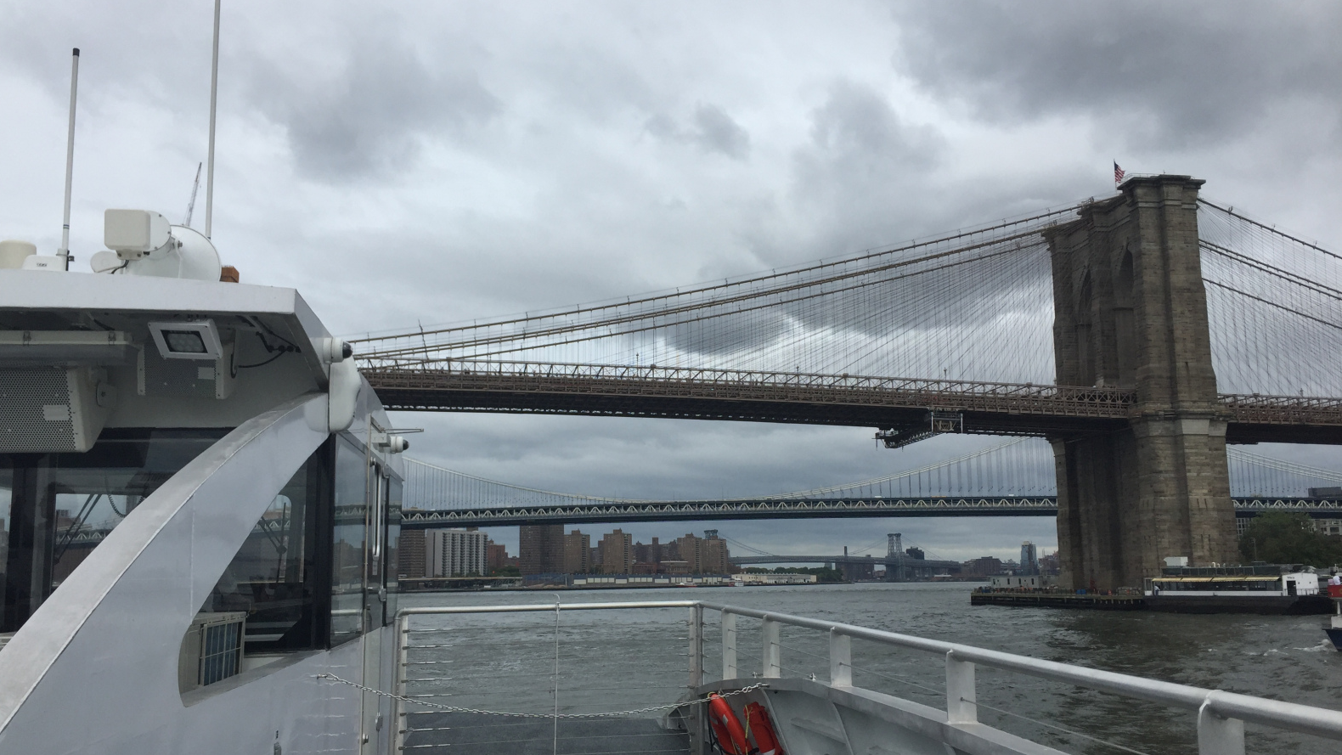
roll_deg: +0.2
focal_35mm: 32
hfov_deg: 61.0
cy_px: 412
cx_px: 674
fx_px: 1139
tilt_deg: +9.2
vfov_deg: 36.7
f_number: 2.2
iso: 32
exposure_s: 1/2825
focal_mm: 4.15
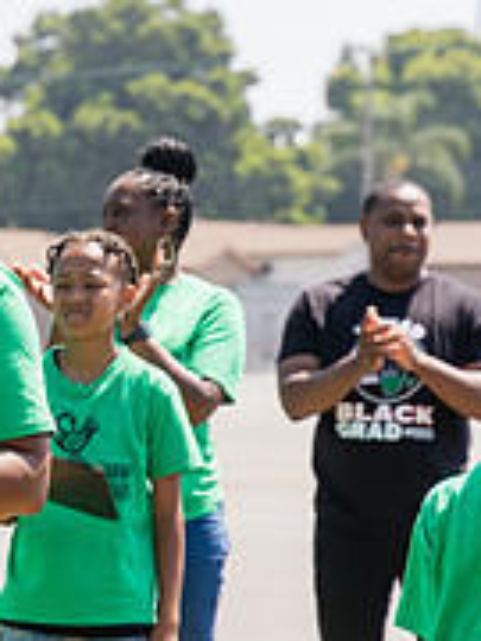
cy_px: 347
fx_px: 4317
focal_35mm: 233
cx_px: -289
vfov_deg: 8.5
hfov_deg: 6.3
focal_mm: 75
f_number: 4
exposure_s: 1/500
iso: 100
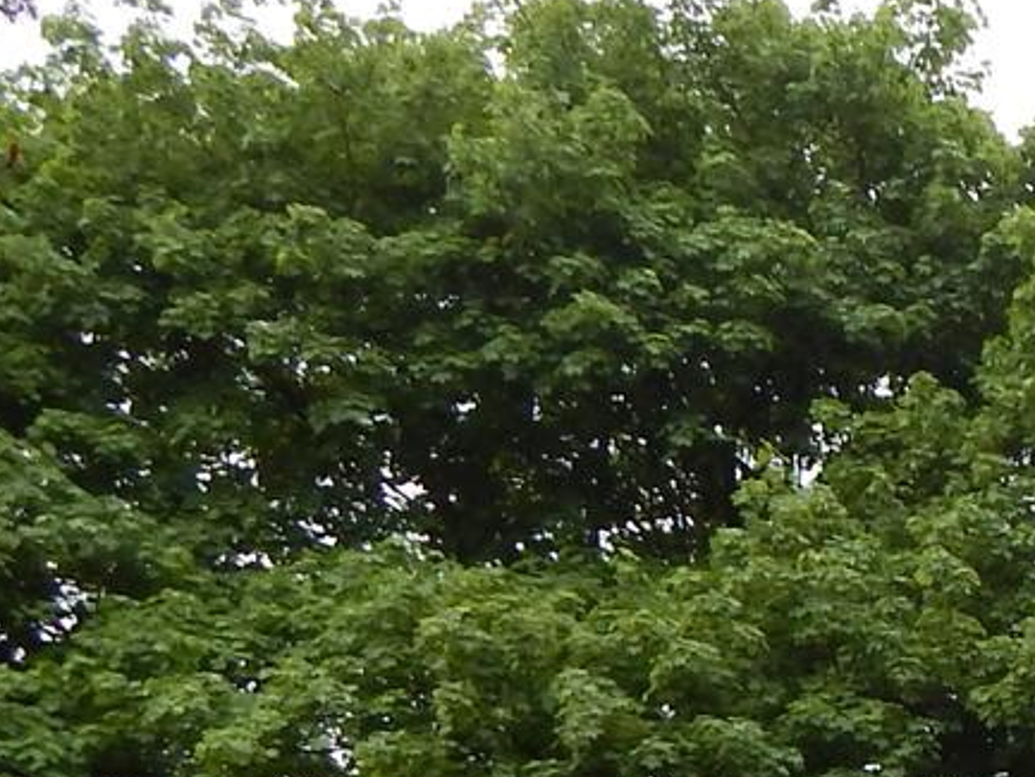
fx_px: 3110
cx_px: 2013
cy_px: 1078
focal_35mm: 104
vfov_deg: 13.6
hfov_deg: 15.5
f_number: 3
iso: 125
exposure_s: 1/640
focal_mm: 4
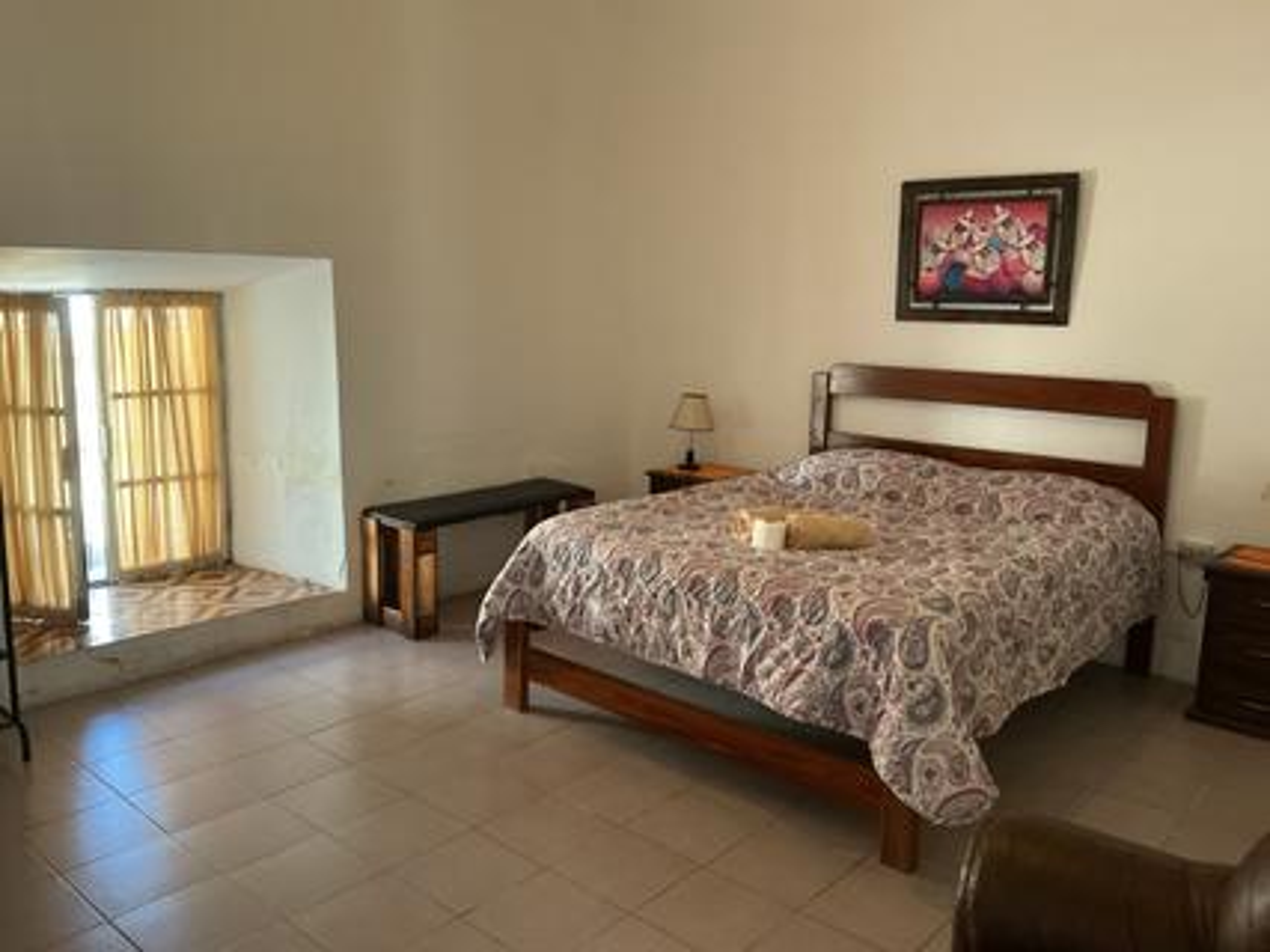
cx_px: 635
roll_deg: -1.5
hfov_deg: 61.7
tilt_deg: -9.3
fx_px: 1064
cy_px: 476
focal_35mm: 29
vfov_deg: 48.2
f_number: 1.8
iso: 200
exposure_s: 1/60
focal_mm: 3
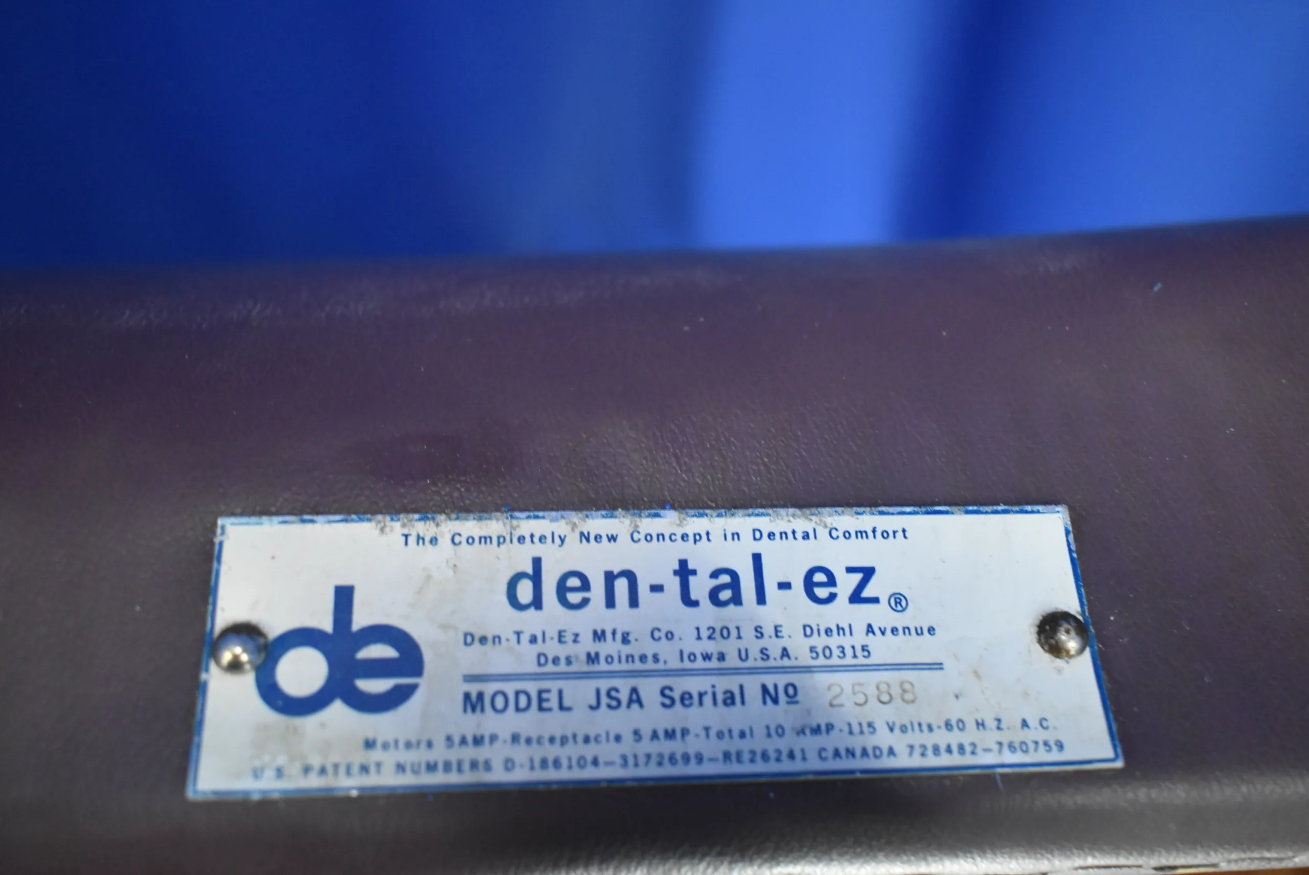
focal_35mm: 36
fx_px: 1310
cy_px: 438
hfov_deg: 53.1
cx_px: 654
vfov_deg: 36.9
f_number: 4
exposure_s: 1/60
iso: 2500
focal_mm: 24
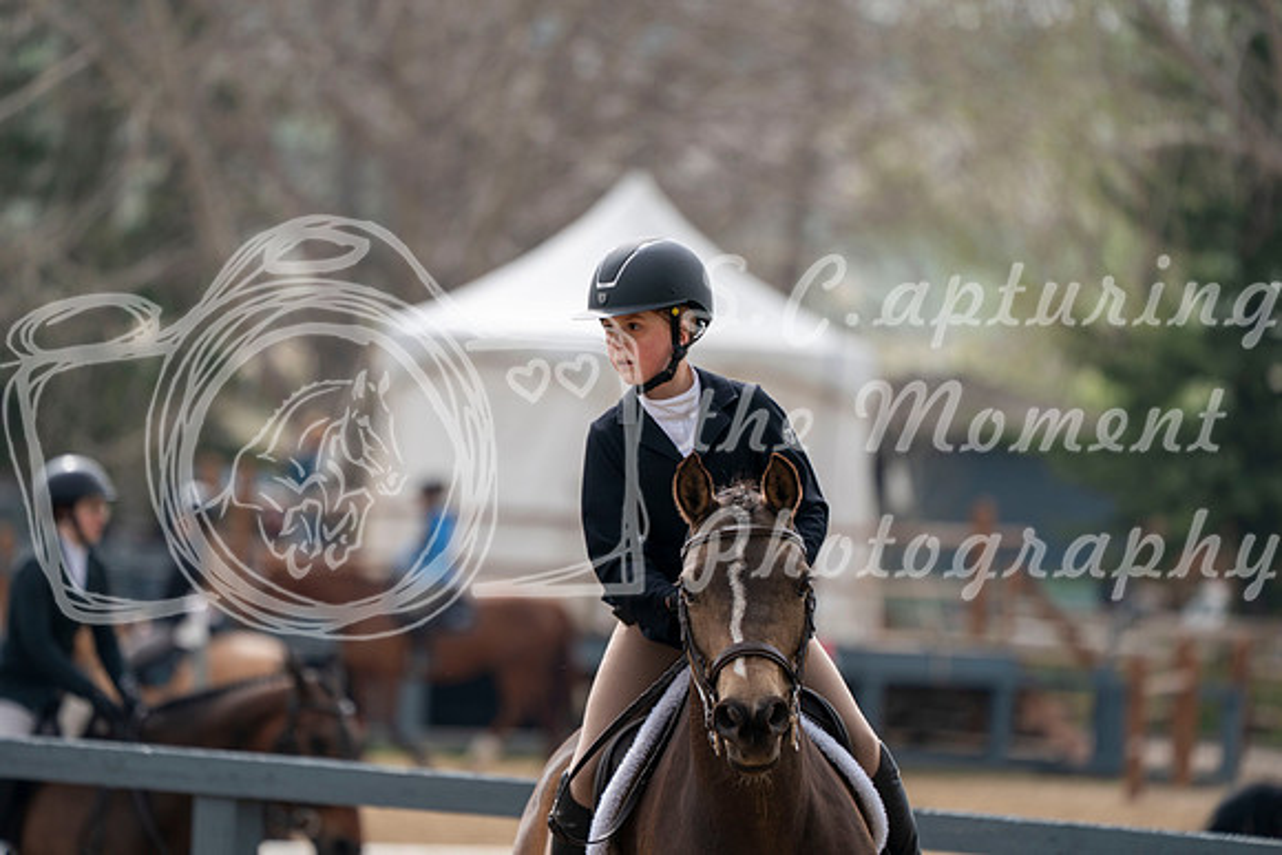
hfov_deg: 5.8
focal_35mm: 358
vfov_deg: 3.8
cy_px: 428
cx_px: 641
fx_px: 12751
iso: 125
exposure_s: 1/400
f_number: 5.6
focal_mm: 358
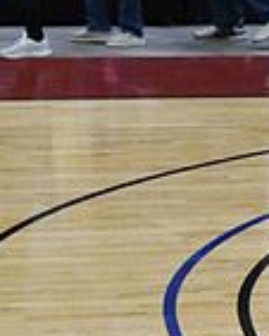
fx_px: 4961
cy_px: 163
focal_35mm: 499
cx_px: 686
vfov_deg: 3.9
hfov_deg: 3.1
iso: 5000
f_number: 4
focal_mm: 86
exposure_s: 1/500
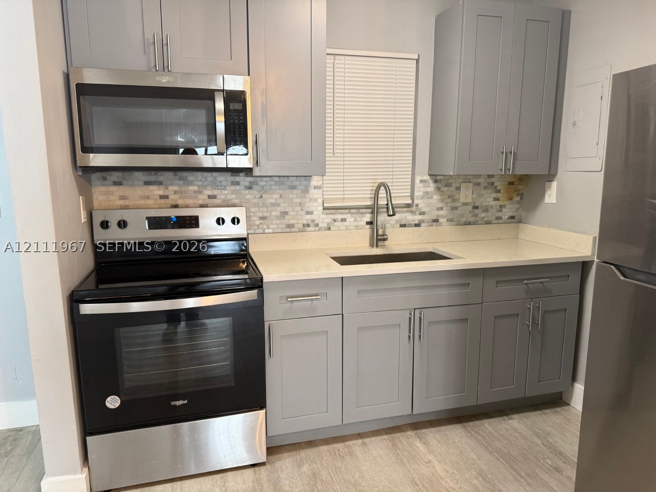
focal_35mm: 24
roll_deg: -0.7
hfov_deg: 71.6
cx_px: 328
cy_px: 246
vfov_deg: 56.8
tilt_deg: -10.3
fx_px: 455
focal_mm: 6.76
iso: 200
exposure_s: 1/60
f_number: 1.78
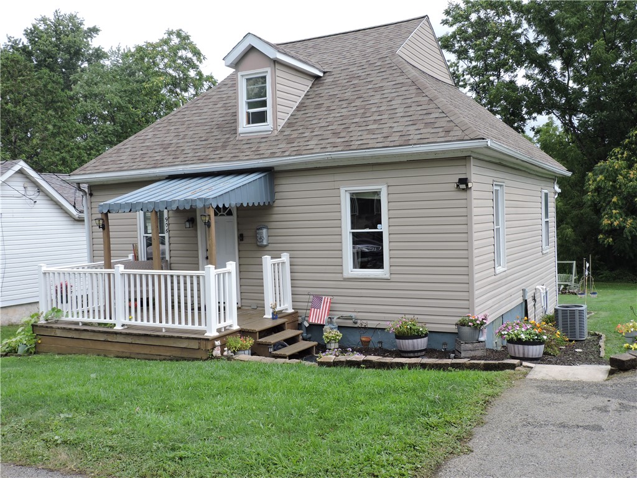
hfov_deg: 52.6
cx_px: 318
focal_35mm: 35
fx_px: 644
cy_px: 239
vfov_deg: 40.7
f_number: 3.3
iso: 100
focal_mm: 6.2
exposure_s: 1/640
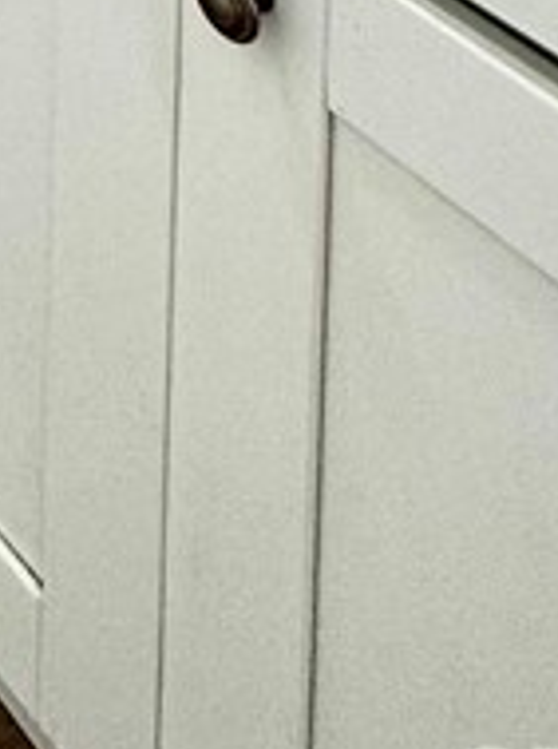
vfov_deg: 13.8
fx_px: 1639
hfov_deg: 16.1
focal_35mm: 76
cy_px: -1189
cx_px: -475
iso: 64
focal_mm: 2.22
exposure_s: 1/120
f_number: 2.2
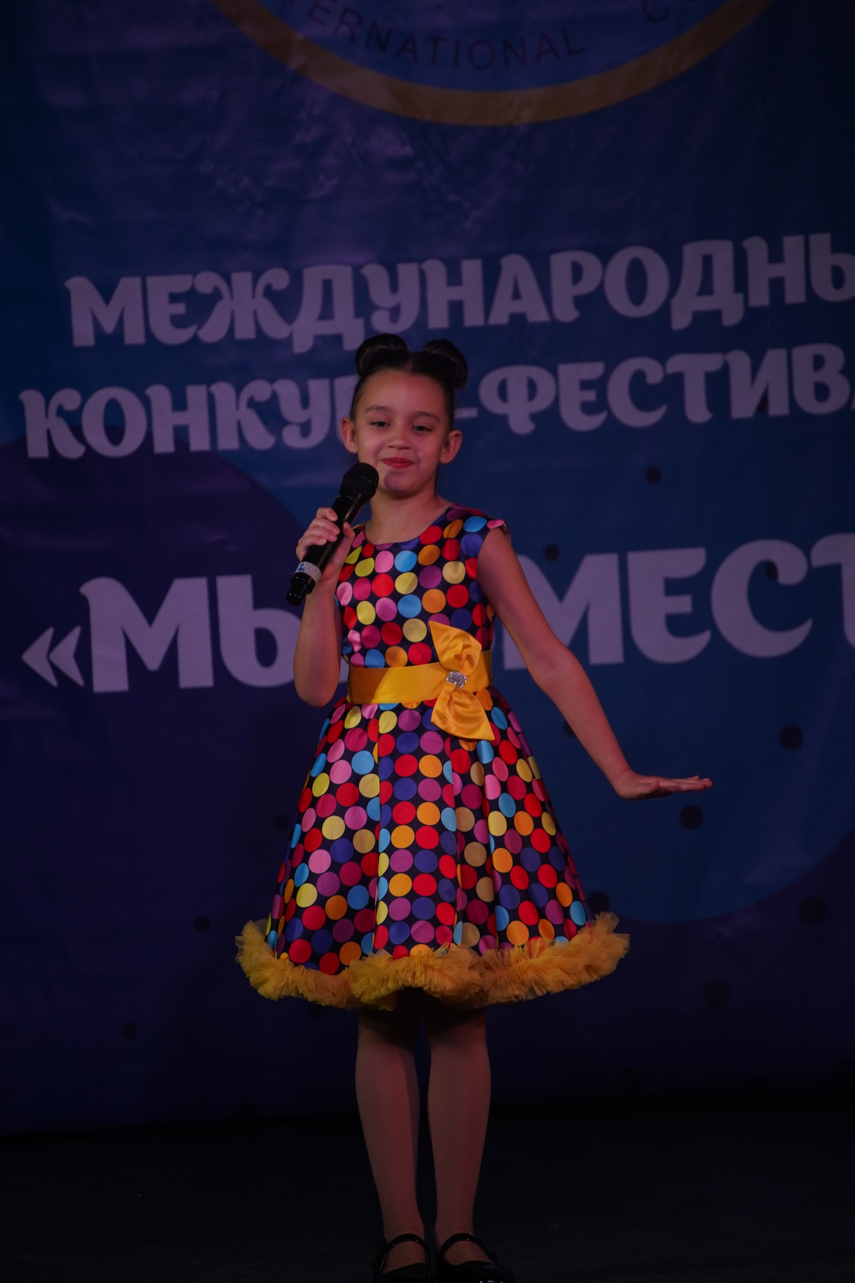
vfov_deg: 6.9
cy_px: 642
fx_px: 10687
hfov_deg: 4.6
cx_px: 428
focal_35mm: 300
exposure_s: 1/320
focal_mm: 300
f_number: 6.3
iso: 1600
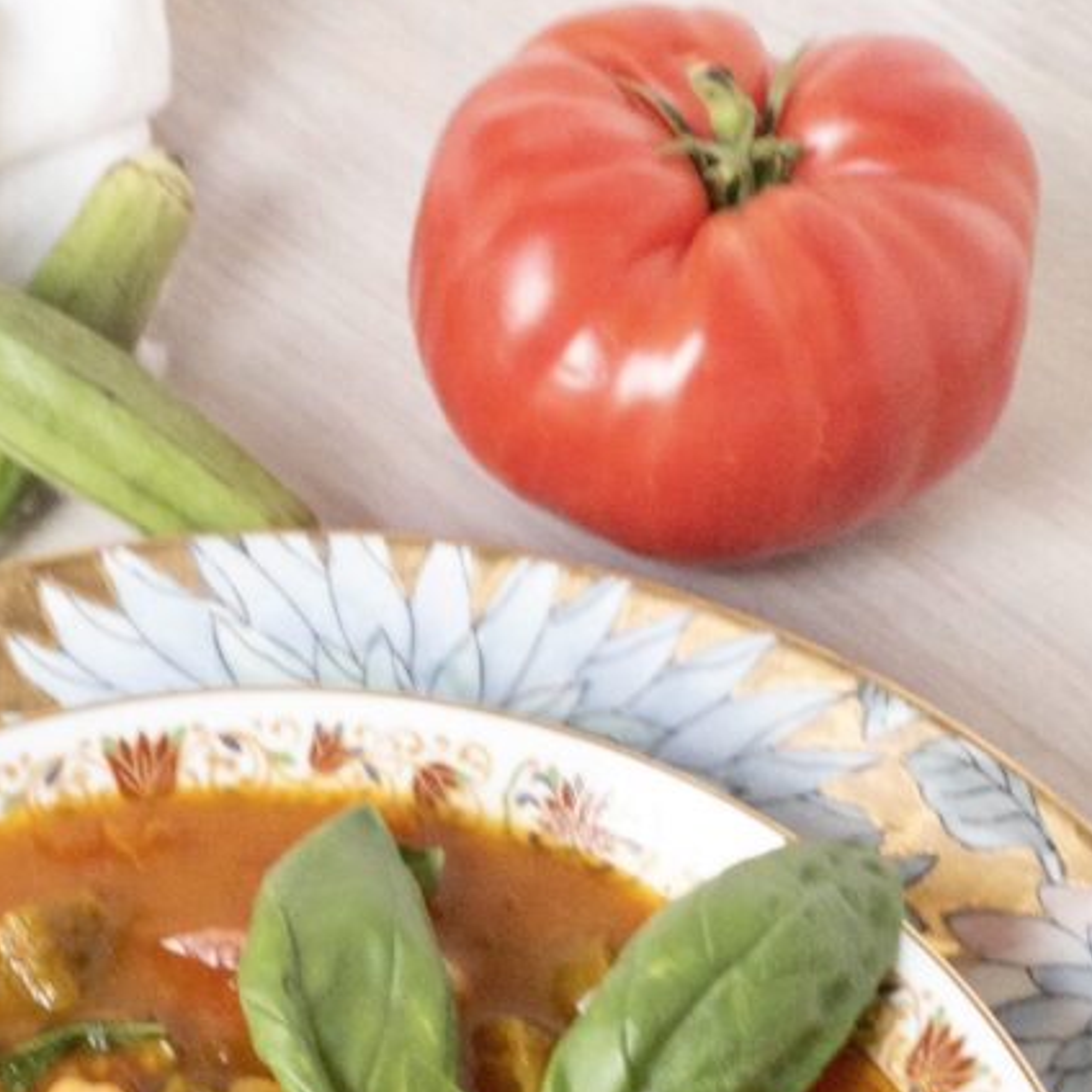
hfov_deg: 15.6
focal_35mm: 111
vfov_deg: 15.3
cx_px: 240
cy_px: 1164
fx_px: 3962
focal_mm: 6
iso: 160
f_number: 2
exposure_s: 1/40
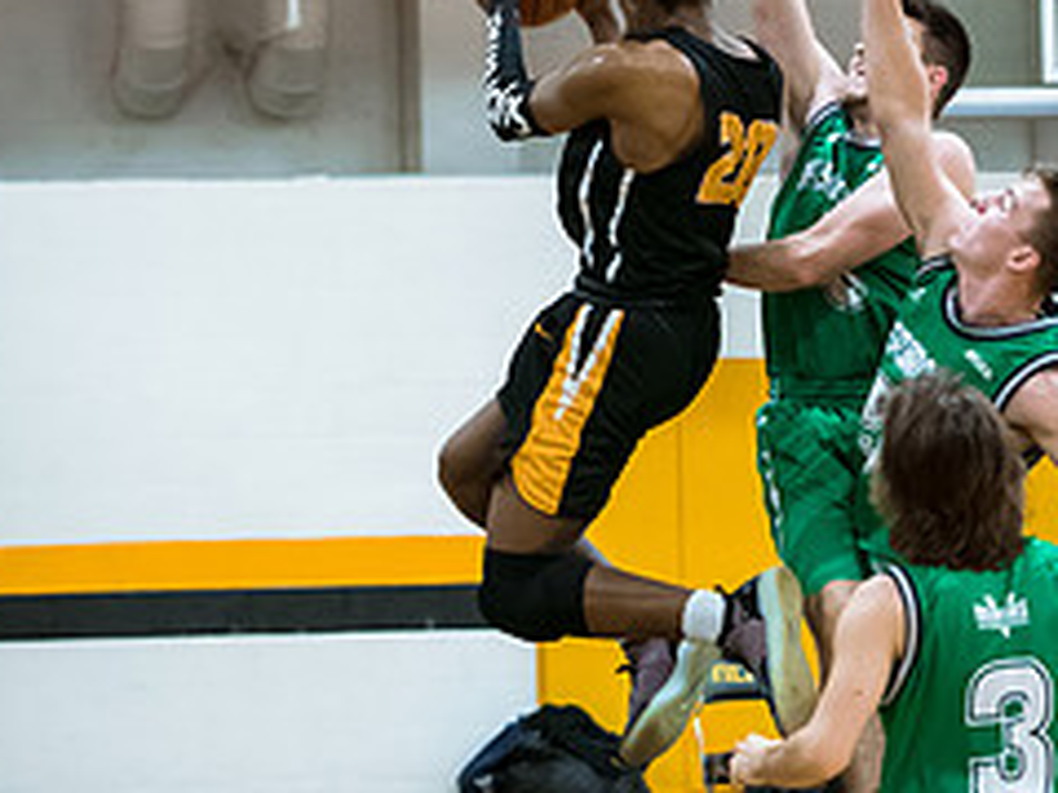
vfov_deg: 7.8
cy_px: 408
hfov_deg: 10.4
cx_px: 562
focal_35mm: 190
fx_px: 5804
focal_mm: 70
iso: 3200
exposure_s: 1/400
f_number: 2.8
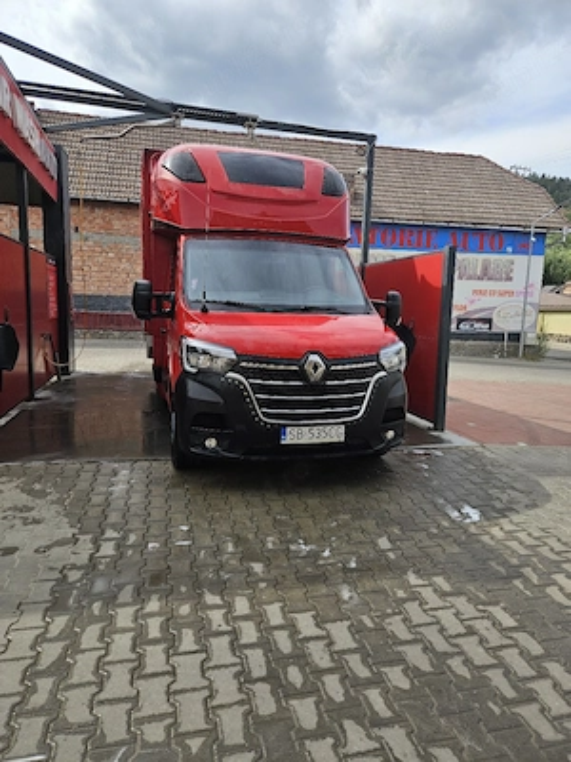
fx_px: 506
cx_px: 286
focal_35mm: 23
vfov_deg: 73.9
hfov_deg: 58.9
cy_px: 381
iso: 25
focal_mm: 5.4
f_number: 1.8
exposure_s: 1/1111
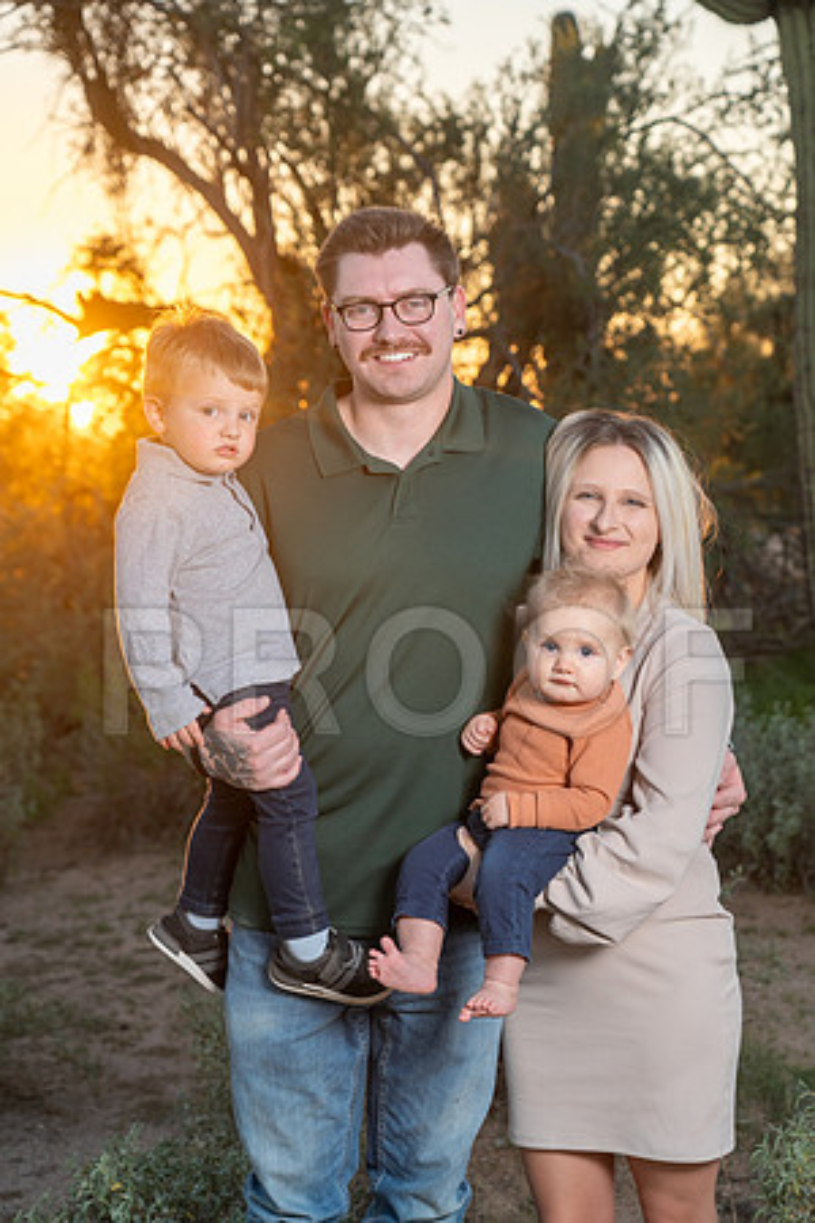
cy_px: 612
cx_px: 408
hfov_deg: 20.9
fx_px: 2207
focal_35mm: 65
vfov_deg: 31.0
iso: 100
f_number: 5
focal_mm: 65
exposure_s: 1/160
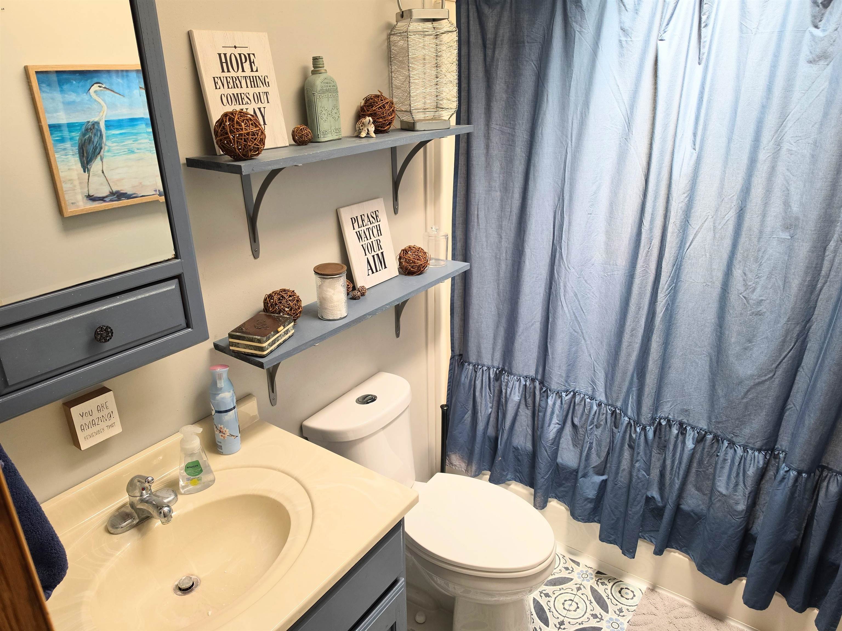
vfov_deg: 58.9
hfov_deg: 73.9
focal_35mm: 23
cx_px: 421
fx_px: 559
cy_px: 316
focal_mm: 6.5
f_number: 1.4
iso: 160
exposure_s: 1/120
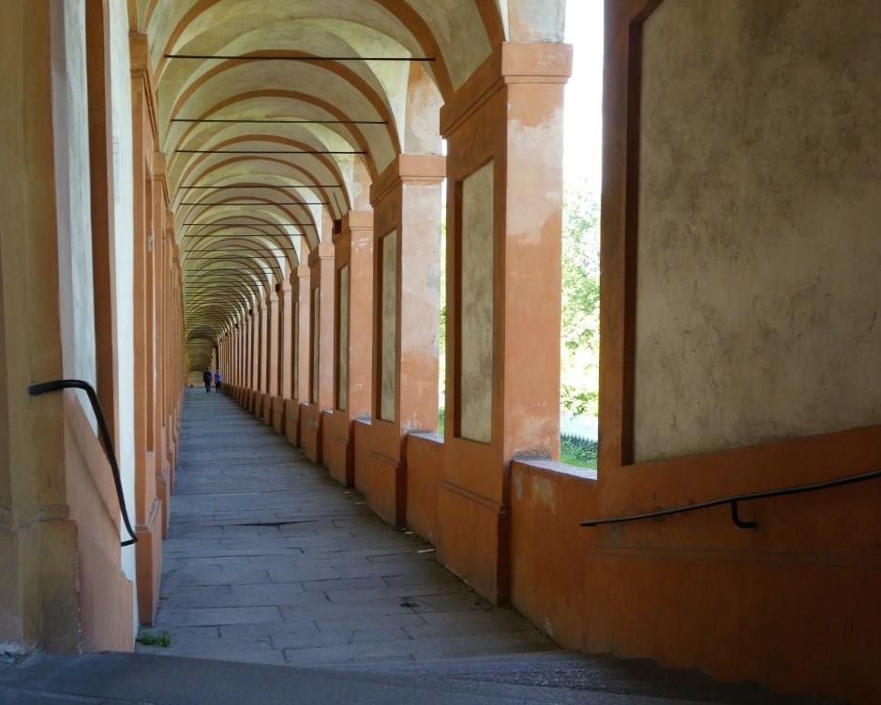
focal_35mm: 50
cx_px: 440
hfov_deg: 37.3
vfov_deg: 30.3
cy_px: 346
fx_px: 1304
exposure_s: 1/80
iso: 200
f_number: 4
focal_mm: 8.4
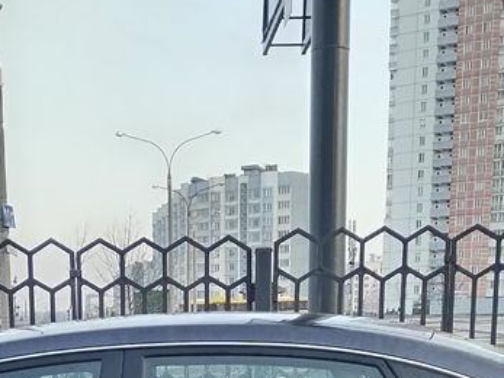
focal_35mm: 90
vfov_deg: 14.8
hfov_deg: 21.6
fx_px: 1310
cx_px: 137
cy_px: 632
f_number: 1.8
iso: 100
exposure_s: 1/127
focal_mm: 4.75
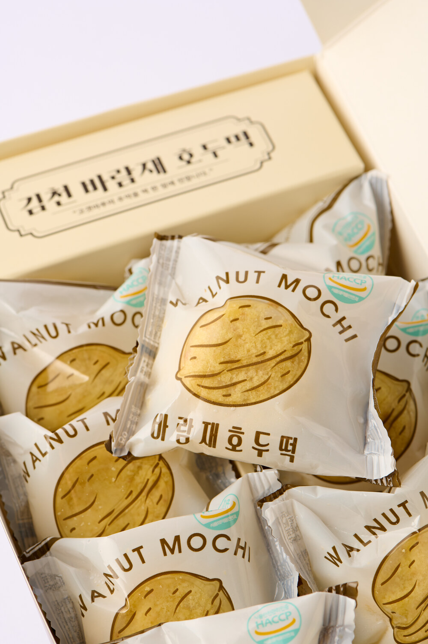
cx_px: 214
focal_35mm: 105
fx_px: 1875
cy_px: 322
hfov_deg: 13.0
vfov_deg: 19.5
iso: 160
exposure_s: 1/160
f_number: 13
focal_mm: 105
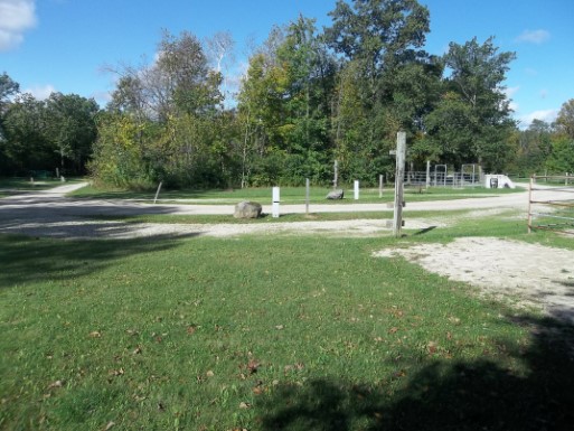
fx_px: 448
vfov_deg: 51.4
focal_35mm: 27
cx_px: 287
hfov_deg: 65.3
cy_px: 216
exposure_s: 1/160
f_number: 8.9
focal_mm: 4.9
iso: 80
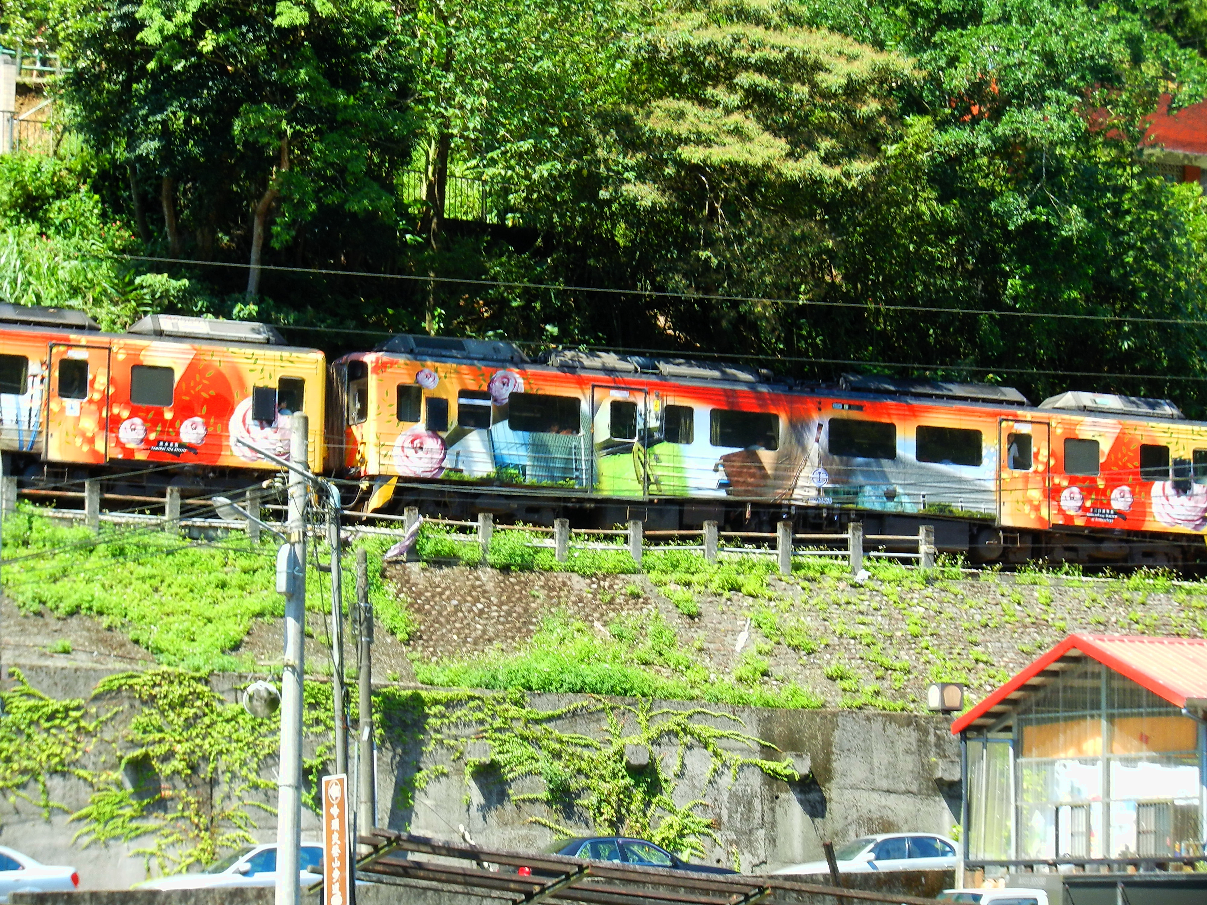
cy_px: 452
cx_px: 604
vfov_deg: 12.0
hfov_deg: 16.0
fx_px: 4289
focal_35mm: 123
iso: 200
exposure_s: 1/250
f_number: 5.1
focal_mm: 22.2
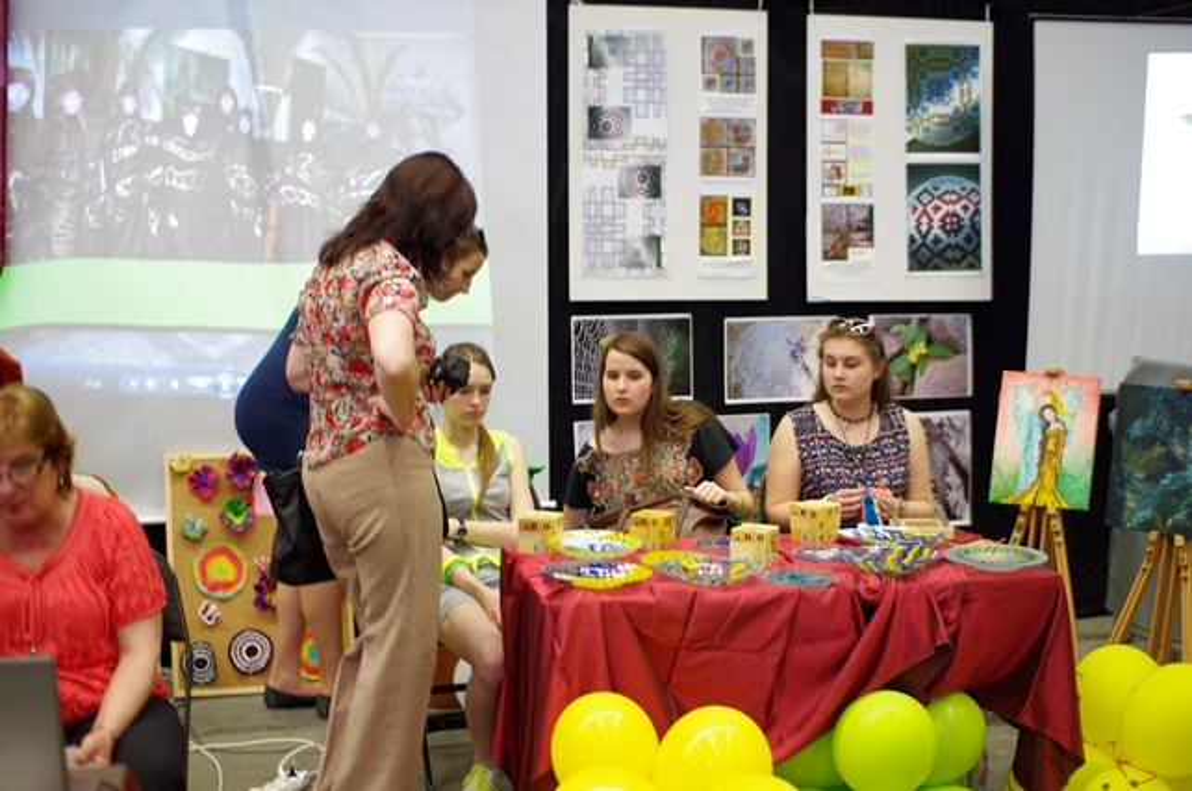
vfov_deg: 29.8
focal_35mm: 45
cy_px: 396
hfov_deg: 43.7
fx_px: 1488
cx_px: 596
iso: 400
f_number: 1.8
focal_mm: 30
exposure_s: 1/60
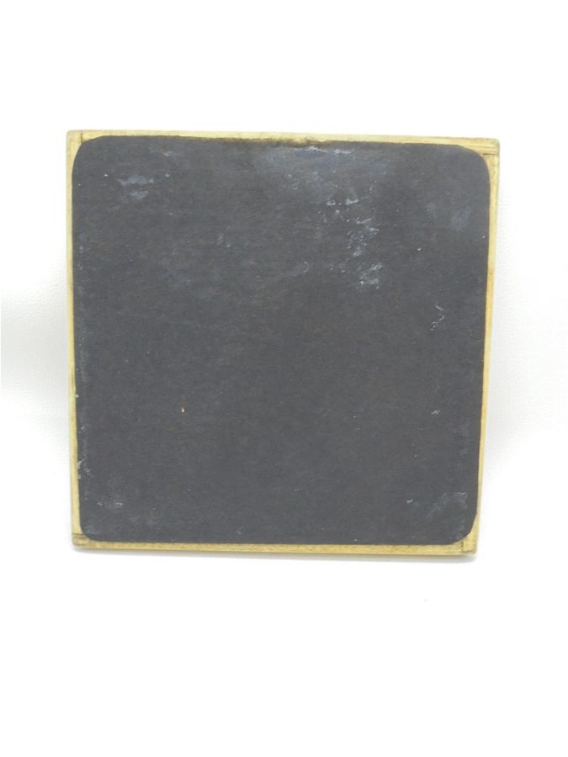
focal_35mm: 29
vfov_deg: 61.7
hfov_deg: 48.2
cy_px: 378
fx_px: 634
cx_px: 284
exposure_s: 1/30
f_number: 3.7
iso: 250
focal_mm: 5.3
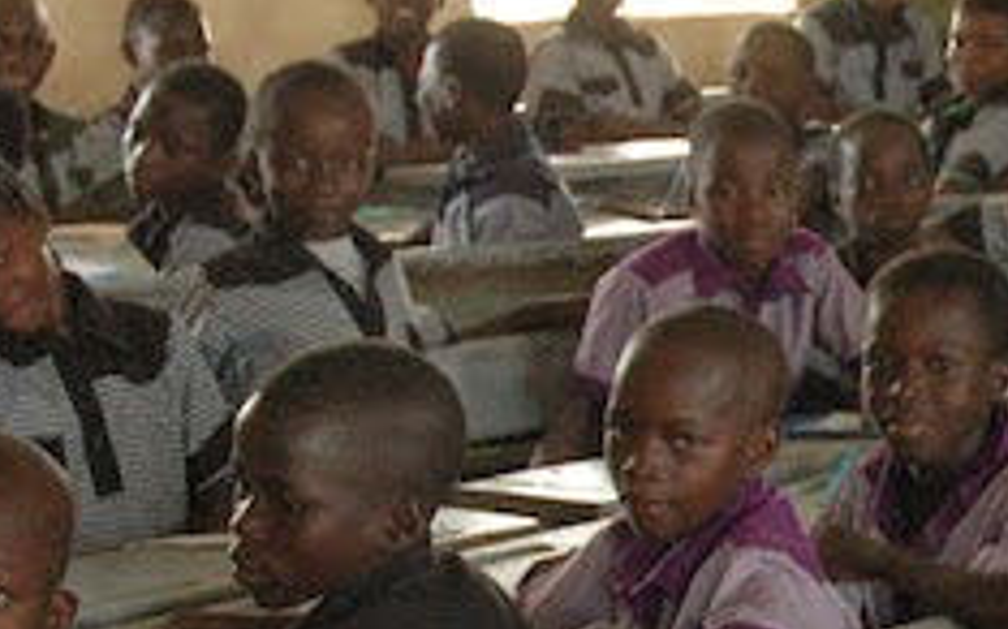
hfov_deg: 15.3
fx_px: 3590
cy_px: 547
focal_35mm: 131
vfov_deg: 10.0
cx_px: 1254
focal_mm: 25
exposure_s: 1/100
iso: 1600
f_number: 5
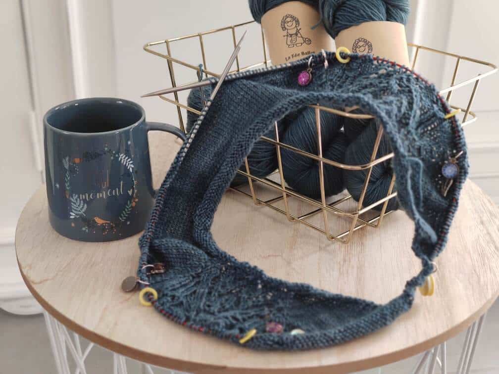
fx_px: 591
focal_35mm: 41
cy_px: 187
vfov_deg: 35.1
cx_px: 250
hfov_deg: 45.8
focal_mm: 8.16
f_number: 2
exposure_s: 1/50
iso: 271
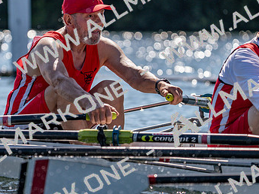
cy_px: 76
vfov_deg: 3.2
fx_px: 3449
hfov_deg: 4.3
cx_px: 106
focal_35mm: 461
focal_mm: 284
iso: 200
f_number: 5.6
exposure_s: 1/1600
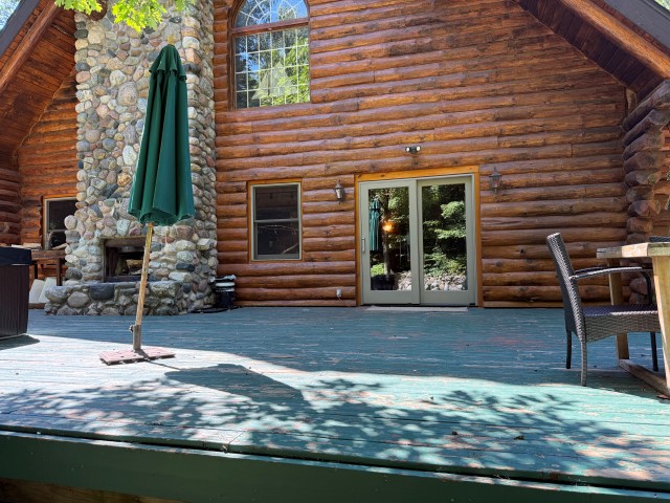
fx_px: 465
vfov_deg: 56.8
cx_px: 335
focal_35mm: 24
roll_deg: +0.8
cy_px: 252
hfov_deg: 71.6
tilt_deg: +2.8
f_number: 1.78
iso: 100
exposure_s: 1/326
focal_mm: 6.76
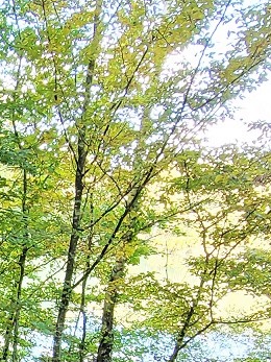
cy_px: 429
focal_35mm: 60
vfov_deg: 28.3
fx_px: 627
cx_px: -183
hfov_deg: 19.6
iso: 80
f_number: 2.2
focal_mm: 1.74
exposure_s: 1/50
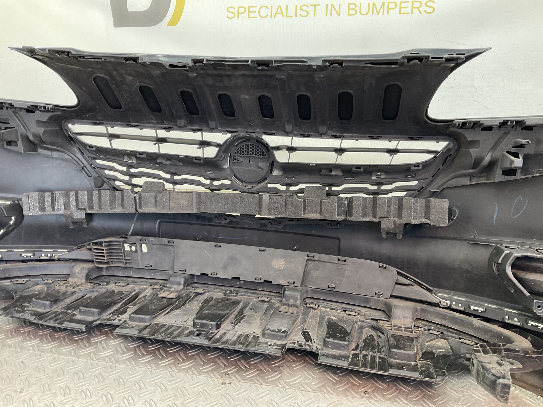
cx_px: 272
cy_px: 204
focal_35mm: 29
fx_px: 455
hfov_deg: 61.7
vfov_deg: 48.2
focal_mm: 3
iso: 32
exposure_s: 1/50
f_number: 1.8
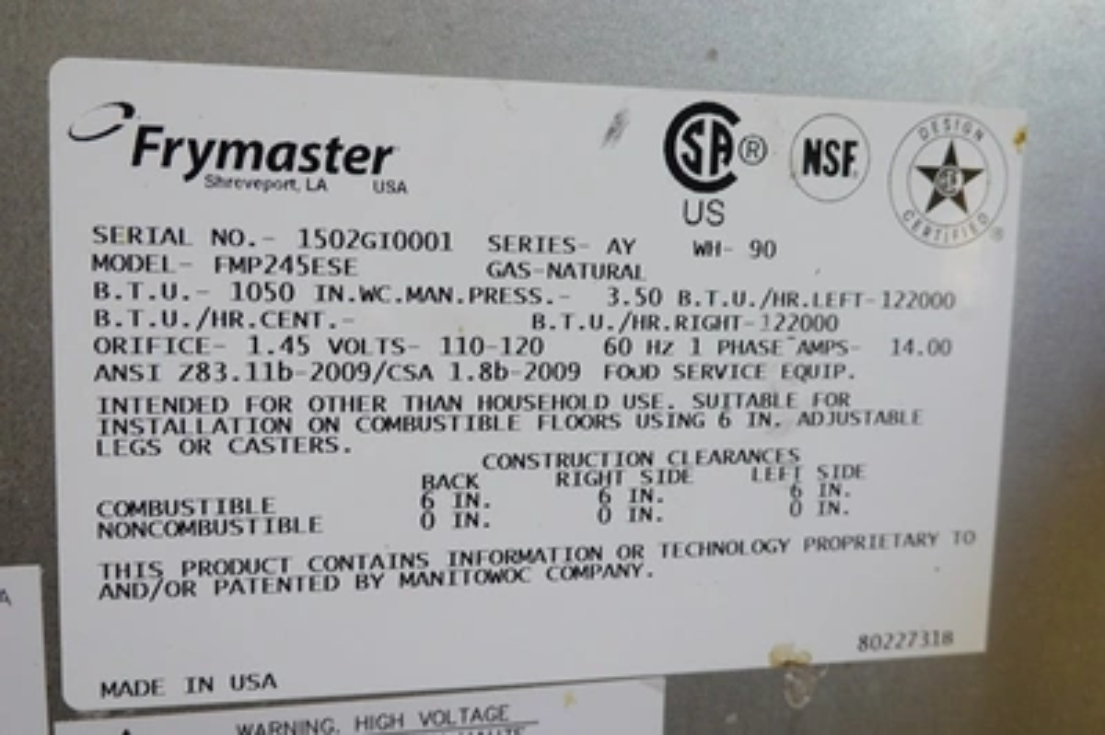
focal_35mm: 41
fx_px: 1257
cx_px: 552
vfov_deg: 32.6
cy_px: 368
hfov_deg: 47.4
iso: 640
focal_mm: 15.28
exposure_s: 1/50
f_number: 4
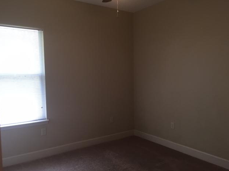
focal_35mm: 30
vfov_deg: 46.8
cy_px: 88
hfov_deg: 60.0
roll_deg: +1.1
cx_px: 117
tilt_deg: -3.2
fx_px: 198
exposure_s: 1/30
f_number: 2.2
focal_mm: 4.15
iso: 40
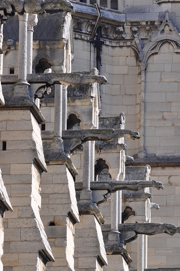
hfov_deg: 3.9
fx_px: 2638
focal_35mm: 351
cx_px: 94
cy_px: 154
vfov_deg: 5.9
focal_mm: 180
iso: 200
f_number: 8
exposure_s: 1/350
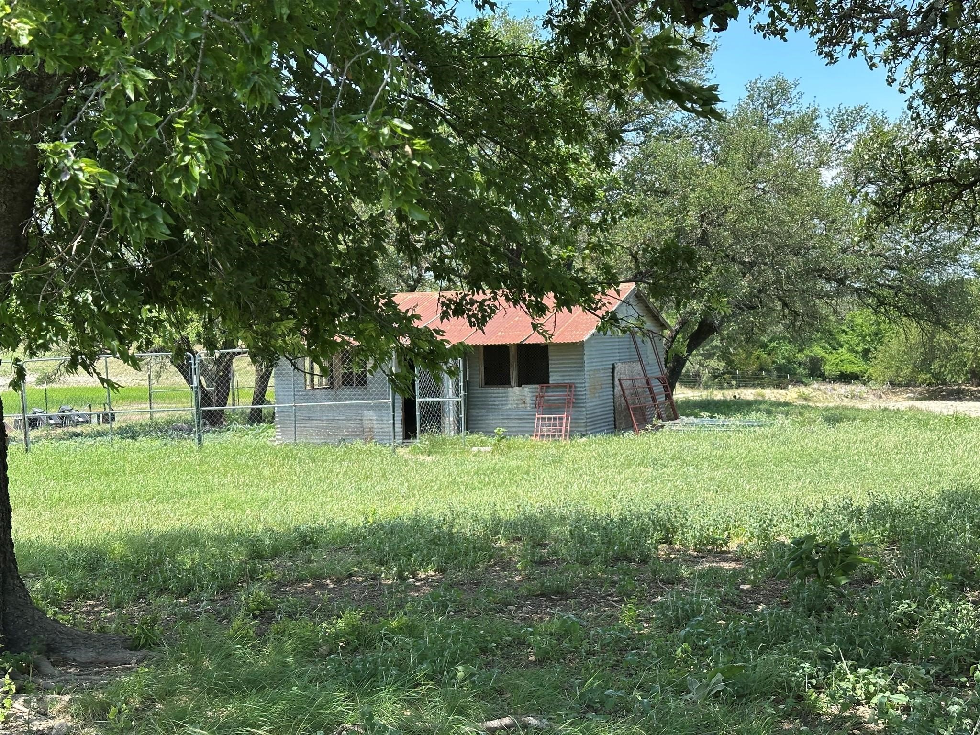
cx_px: 490
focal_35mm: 48
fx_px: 1359
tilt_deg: -1.8
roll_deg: +1.3
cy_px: 368
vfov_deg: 30.3
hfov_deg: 39.7
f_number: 1.78
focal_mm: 6.86
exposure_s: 1/1258
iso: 64
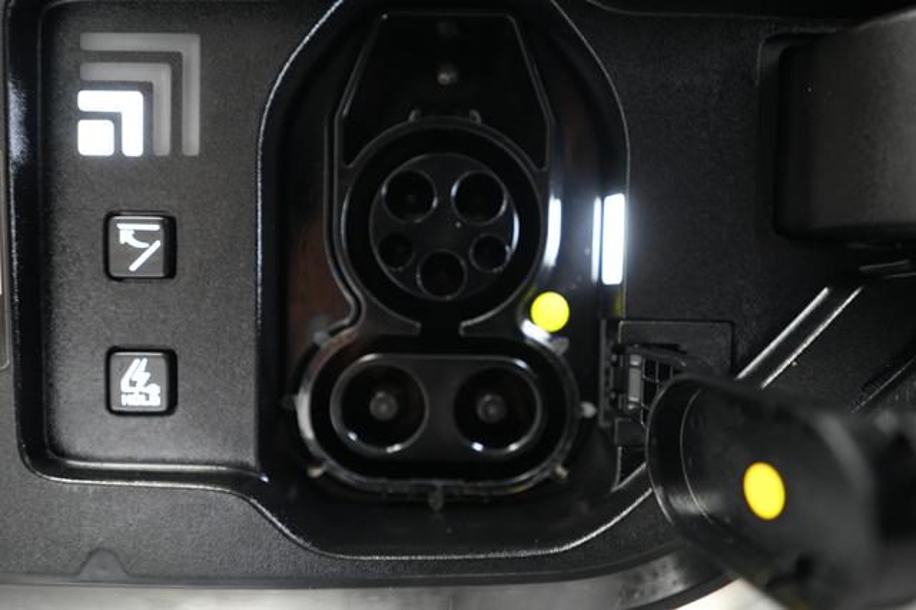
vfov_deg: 46.4
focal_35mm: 28
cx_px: 458
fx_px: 712
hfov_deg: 65.5
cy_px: 305
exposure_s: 1/60
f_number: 2.8
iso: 3200
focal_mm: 28
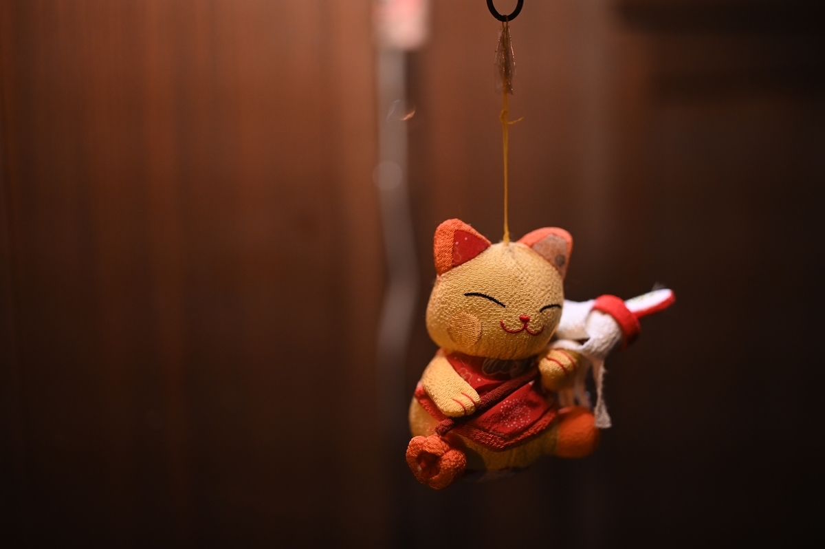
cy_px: 274
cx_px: 412
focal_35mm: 55
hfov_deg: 36.3
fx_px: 1259
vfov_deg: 24.6
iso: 2200
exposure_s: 1/80
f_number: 1.4
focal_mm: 55
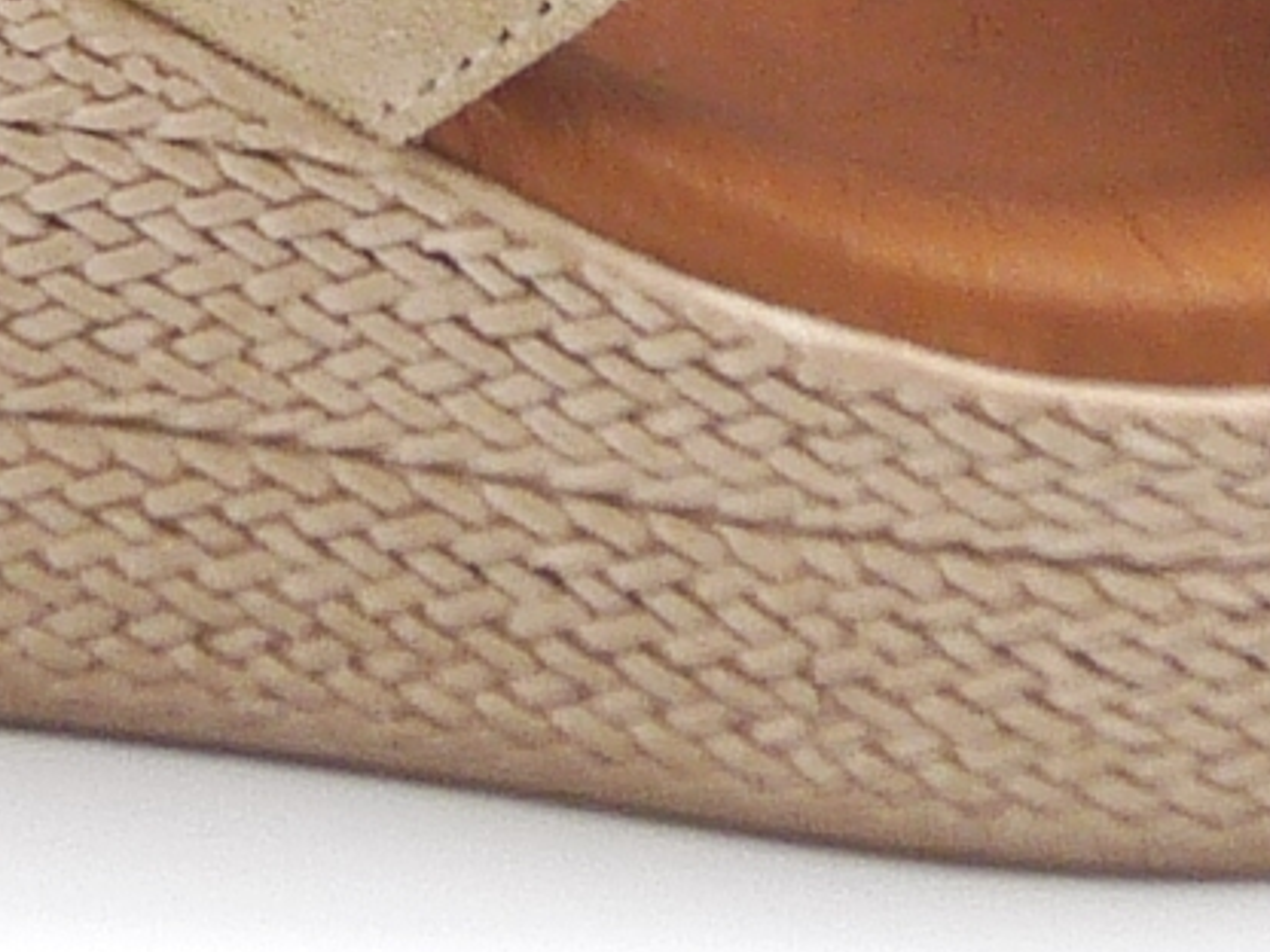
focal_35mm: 204
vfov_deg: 7.1
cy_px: -616
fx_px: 7484
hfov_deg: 9.7
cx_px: 406
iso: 100
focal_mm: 5.4
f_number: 4
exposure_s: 1/250
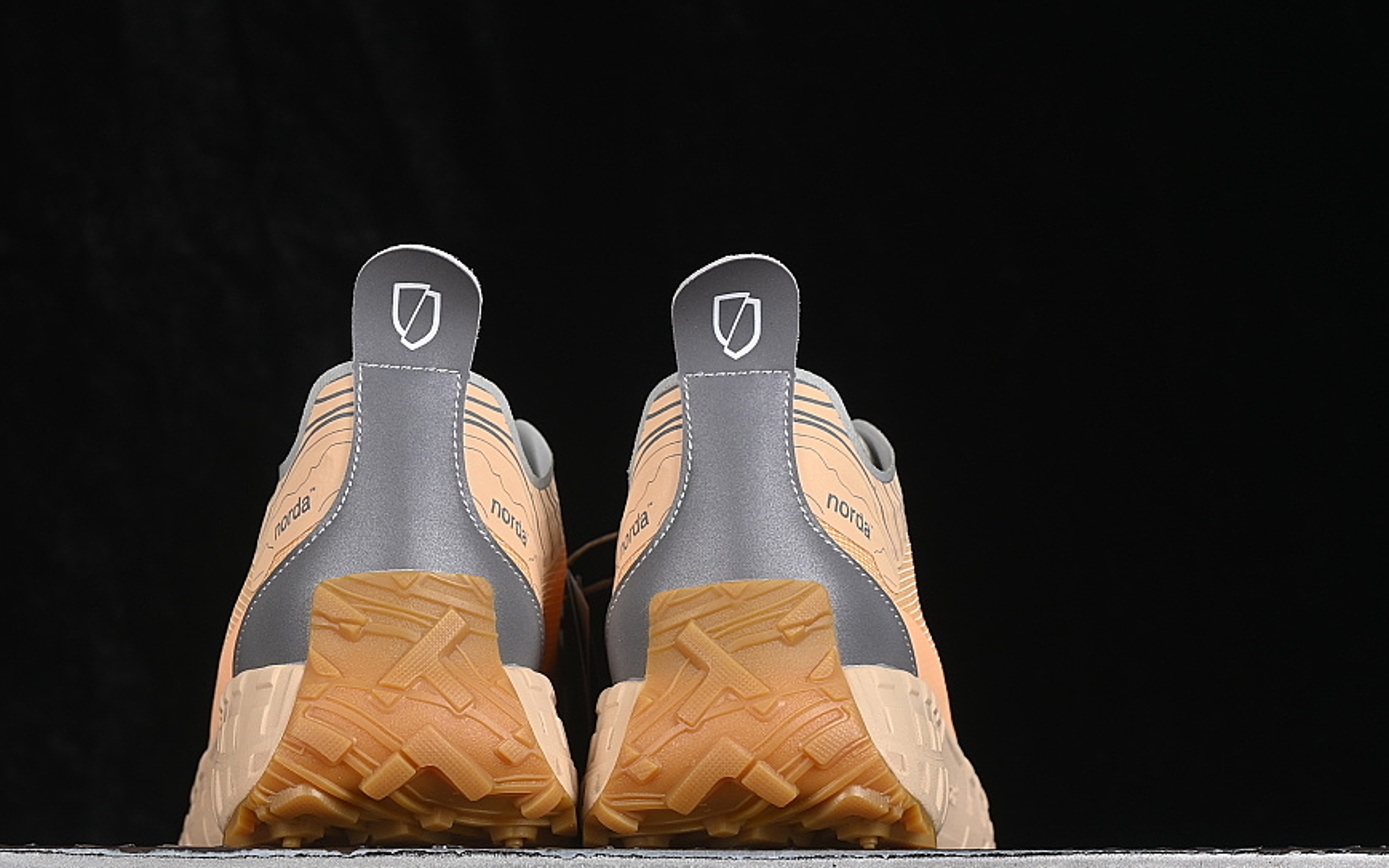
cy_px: 494
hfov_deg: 21.8
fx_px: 3596
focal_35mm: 95
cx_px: 593
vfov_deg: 13.8
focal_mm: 50
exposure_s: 1/80
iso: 160
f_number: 8
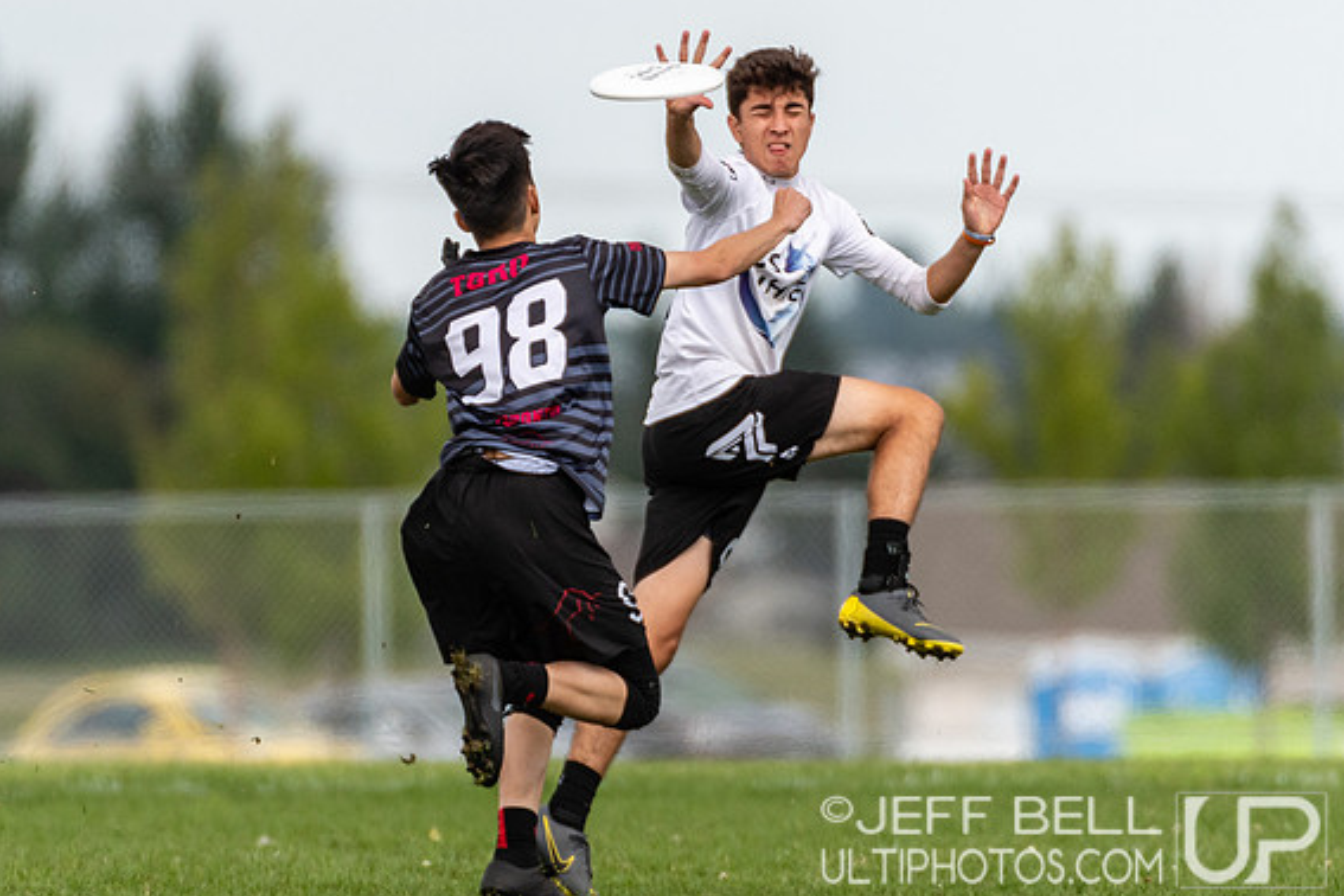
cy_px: 467
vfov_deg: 1.4
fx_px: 36994
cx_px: 472
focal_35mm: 991
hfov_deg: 2.1
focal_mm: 400
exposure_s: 1/2500
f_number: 4
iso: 280
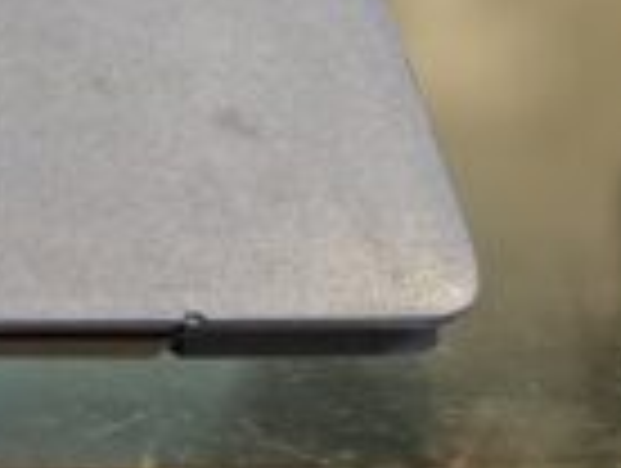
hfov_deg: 15.1
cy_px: -333
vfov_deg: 13.5
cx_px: -698
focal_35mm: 100
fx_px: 1797
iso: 200
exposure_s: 1/100
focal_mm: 5.4
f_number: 1.8
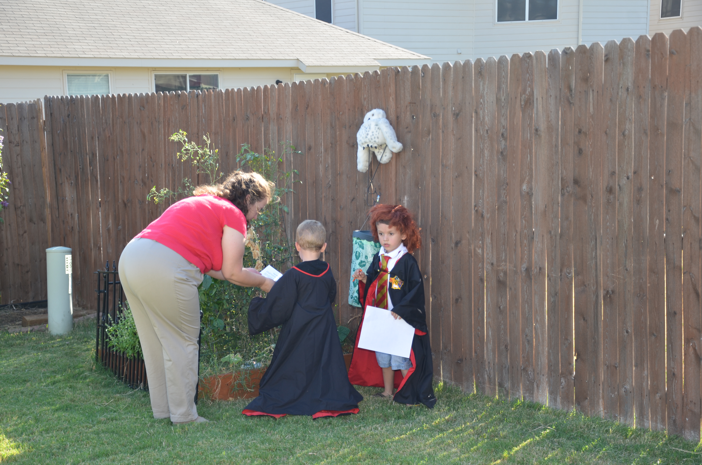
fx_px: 1226
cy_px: 232
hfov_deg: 32.0
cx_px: 351
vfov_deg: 21.5
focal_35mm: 63
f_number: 5.6
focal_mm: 42
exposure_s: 1/125
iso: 125
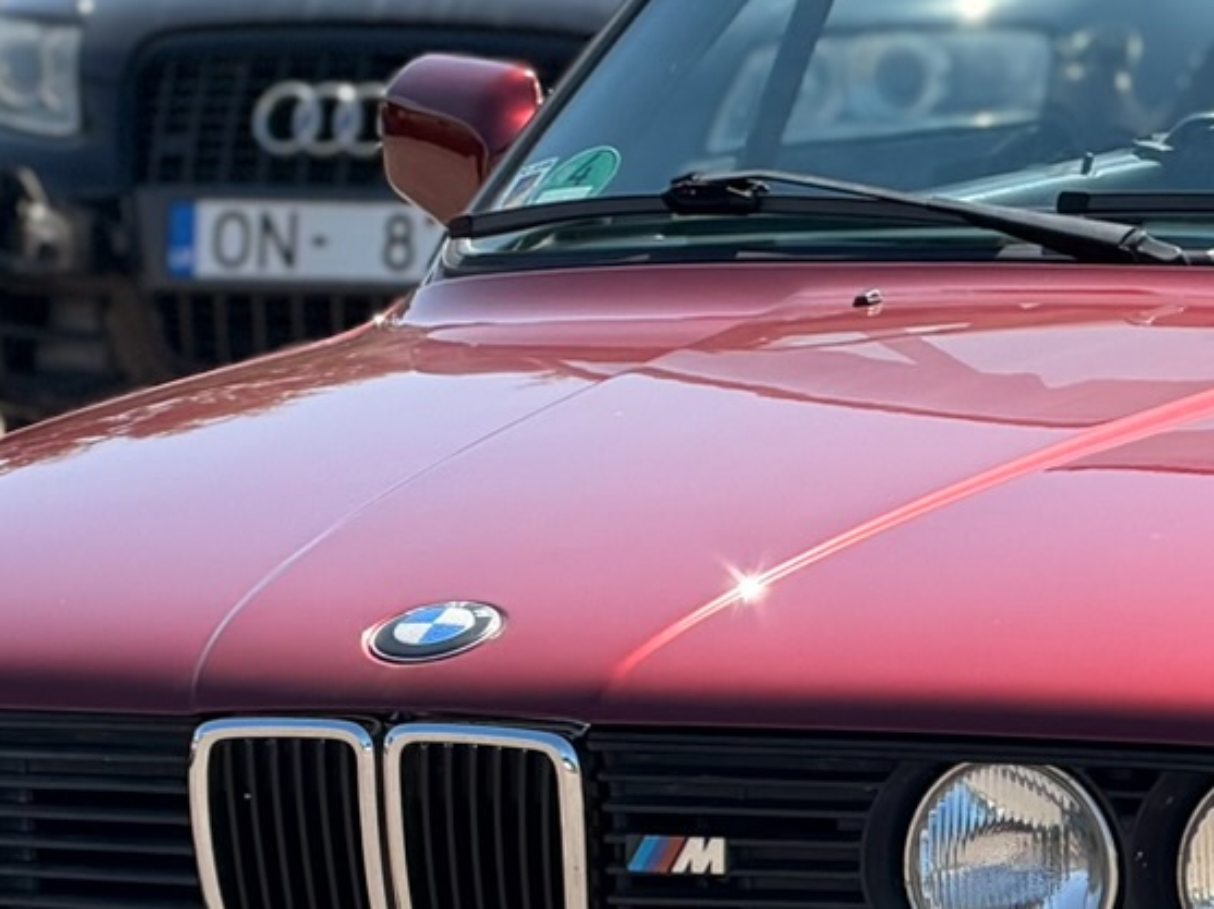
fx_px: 12898
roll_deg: -0.6
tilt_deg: -4.9
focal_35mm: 368
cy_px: 652
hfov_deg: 5.4
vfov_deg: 4.0
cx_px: 1497
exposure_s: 1/638
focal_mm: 16.89
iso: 32
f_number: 2.8
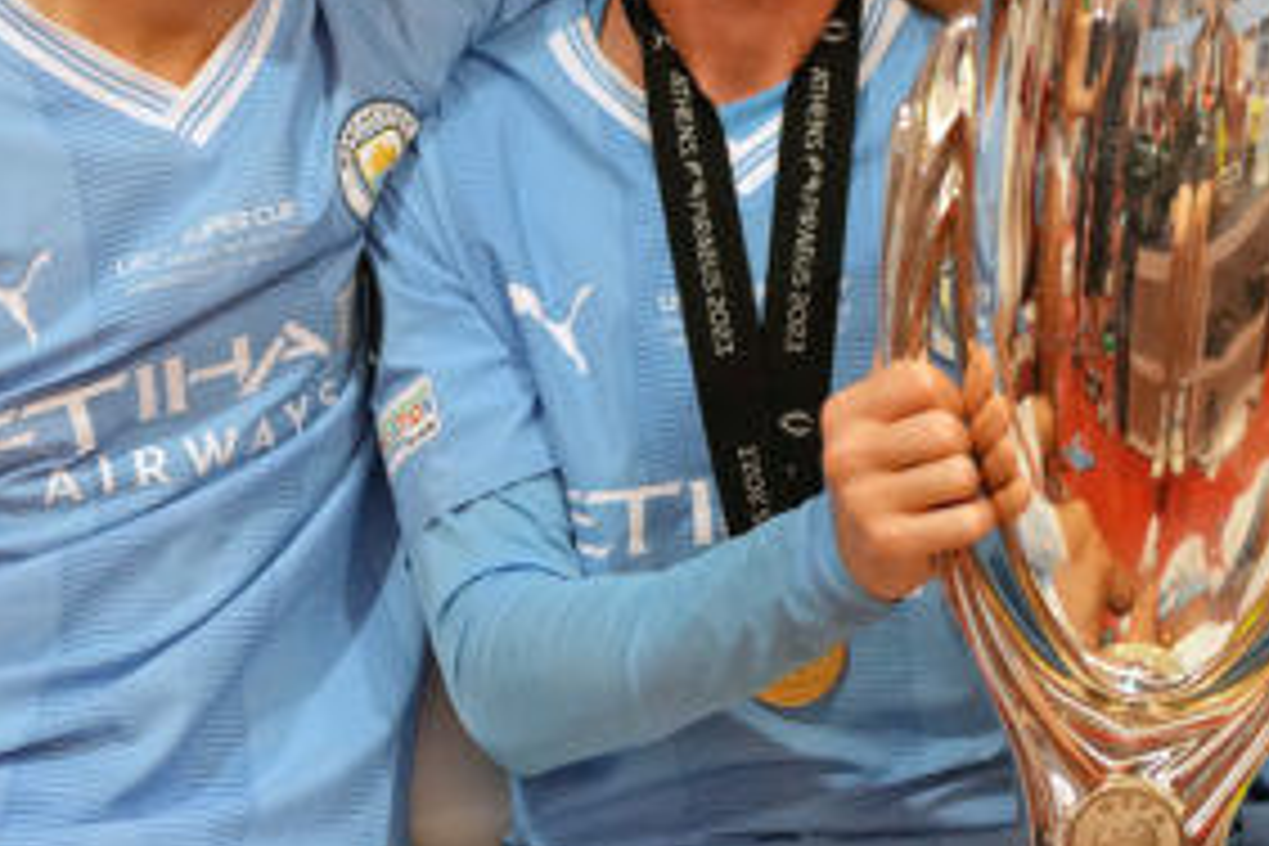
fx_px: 3278
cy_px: 234
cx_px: 1174
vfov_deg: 14.7
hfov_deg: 21.4
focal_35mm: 93
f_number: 2
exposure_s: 1/250
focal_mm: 35
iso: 1600
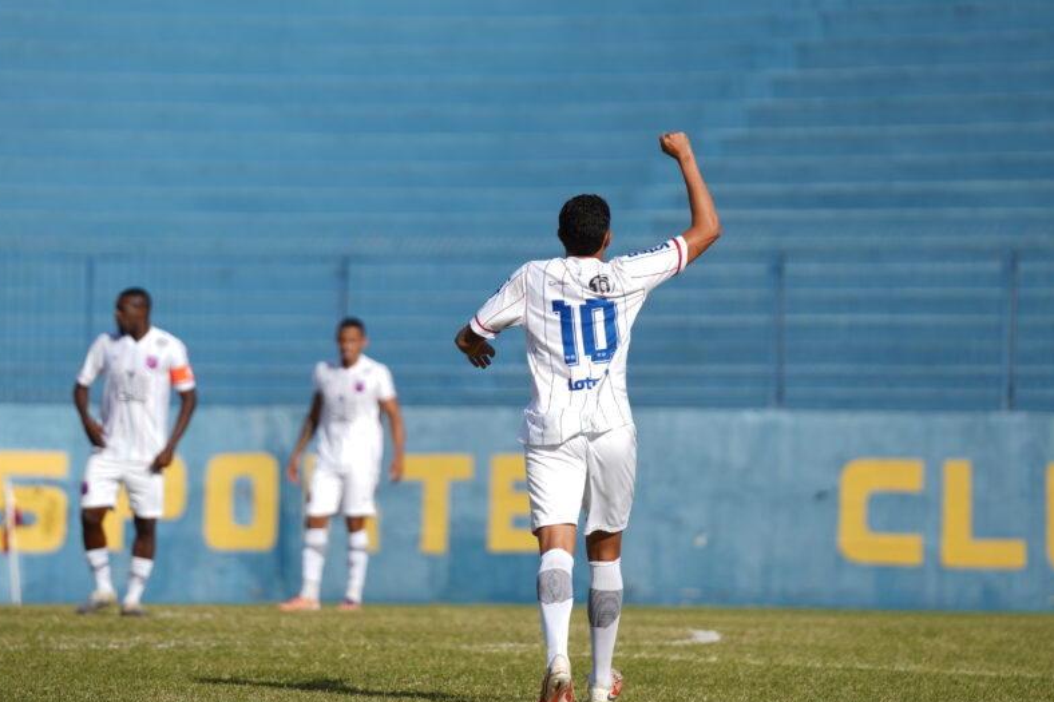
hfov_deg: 5.9
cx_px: 515
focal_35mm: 351
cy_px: 275
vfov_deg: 3.9
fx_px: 10274
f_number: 2.8
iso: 80
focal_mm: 180
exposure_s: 1/1600
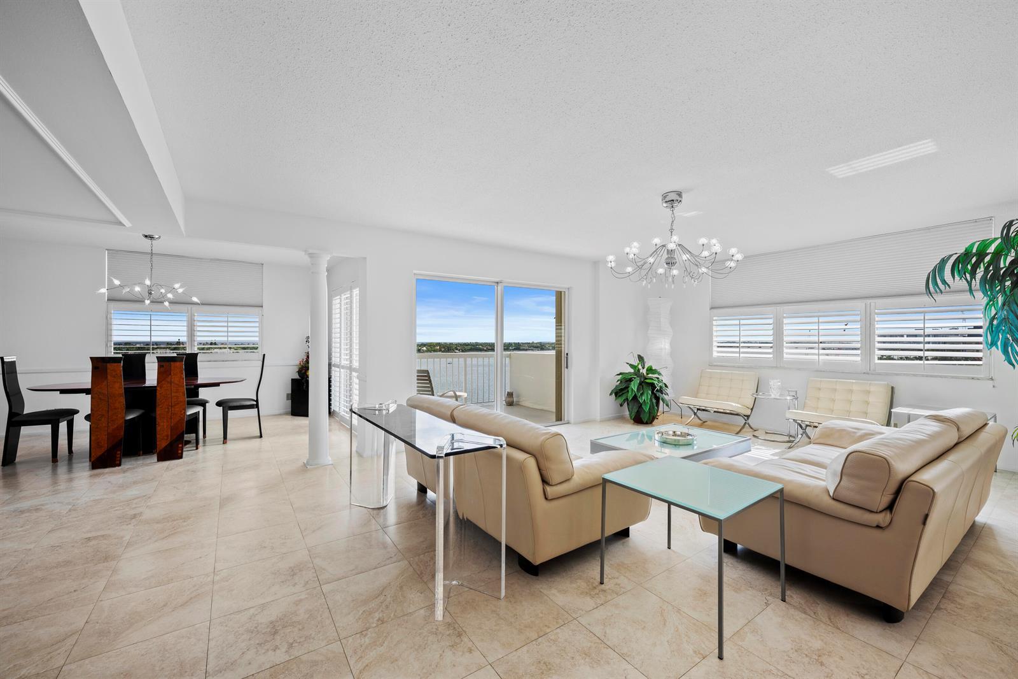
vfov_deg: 81.2
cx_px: 509
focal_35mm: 14
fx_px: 396
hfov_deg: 104.3
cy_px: 340
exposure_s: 1/6
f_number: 8
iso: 250
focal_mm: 14
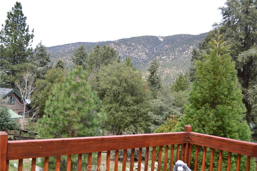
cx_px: 128
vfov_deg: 36.9
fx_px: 257
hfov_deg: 53.1
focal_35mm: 36
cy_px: 86
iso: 100
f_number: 5.6
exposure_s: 1/200
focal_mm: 24
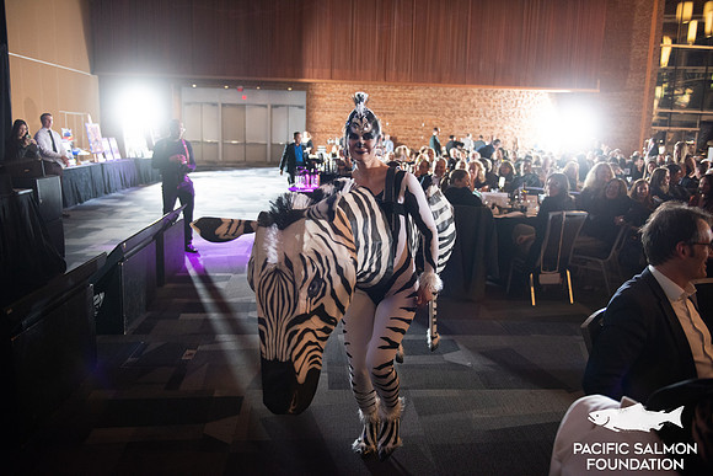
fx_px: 574
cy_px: 238
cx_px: 356
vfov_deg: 45.0
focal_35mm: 29
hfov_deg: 63.6
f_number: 2.8
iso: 1600
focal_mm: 29
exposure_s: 1/200
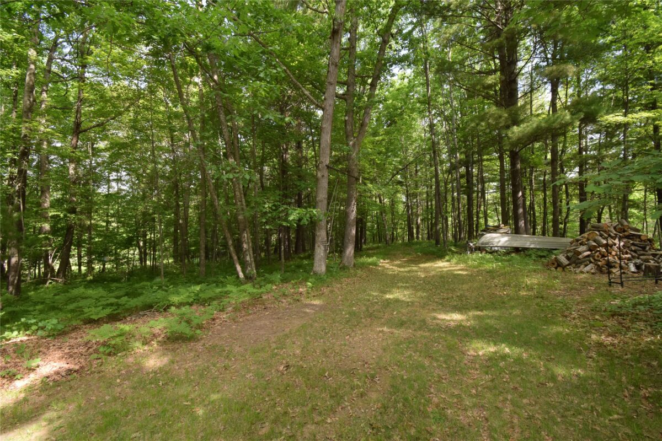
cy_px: 220
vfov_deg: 77.3
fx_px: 276
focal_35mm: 15
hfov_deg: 100.4
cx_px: 331
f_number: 11
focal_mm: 10
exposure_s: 1/100
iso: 320
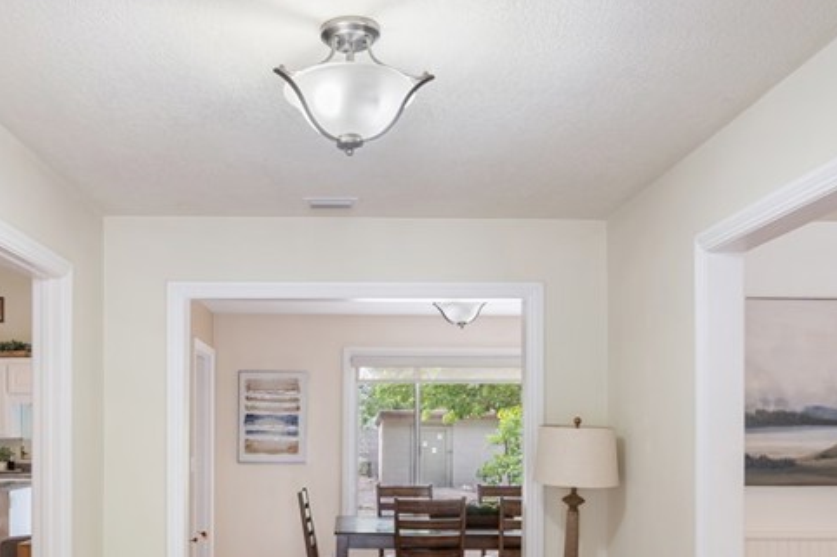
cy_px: 435
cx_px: 358
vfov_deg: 37.6
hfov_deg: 55.6
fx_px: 790
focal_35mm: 34
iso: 200
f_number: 5
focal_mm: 16
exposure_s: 1/6
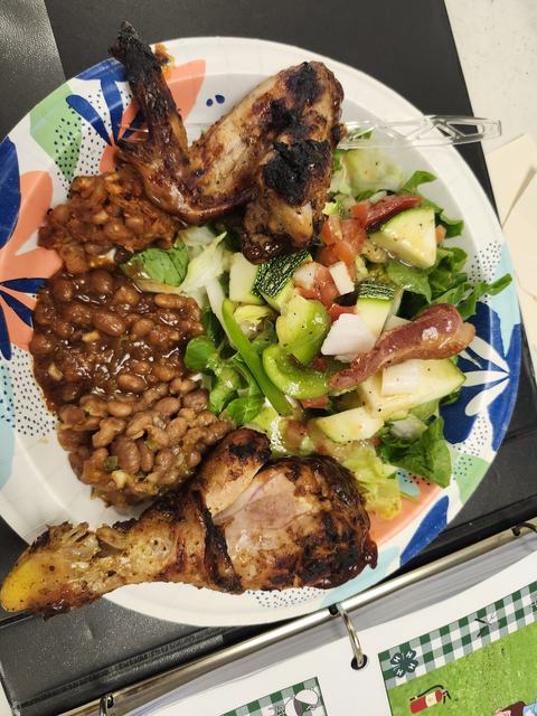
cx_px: 268
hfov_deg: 58.9
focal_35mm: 23
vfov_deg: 73.9
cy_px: 358
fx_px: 476
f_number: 1.8
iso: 320
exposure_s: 1/120
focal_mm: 5.54
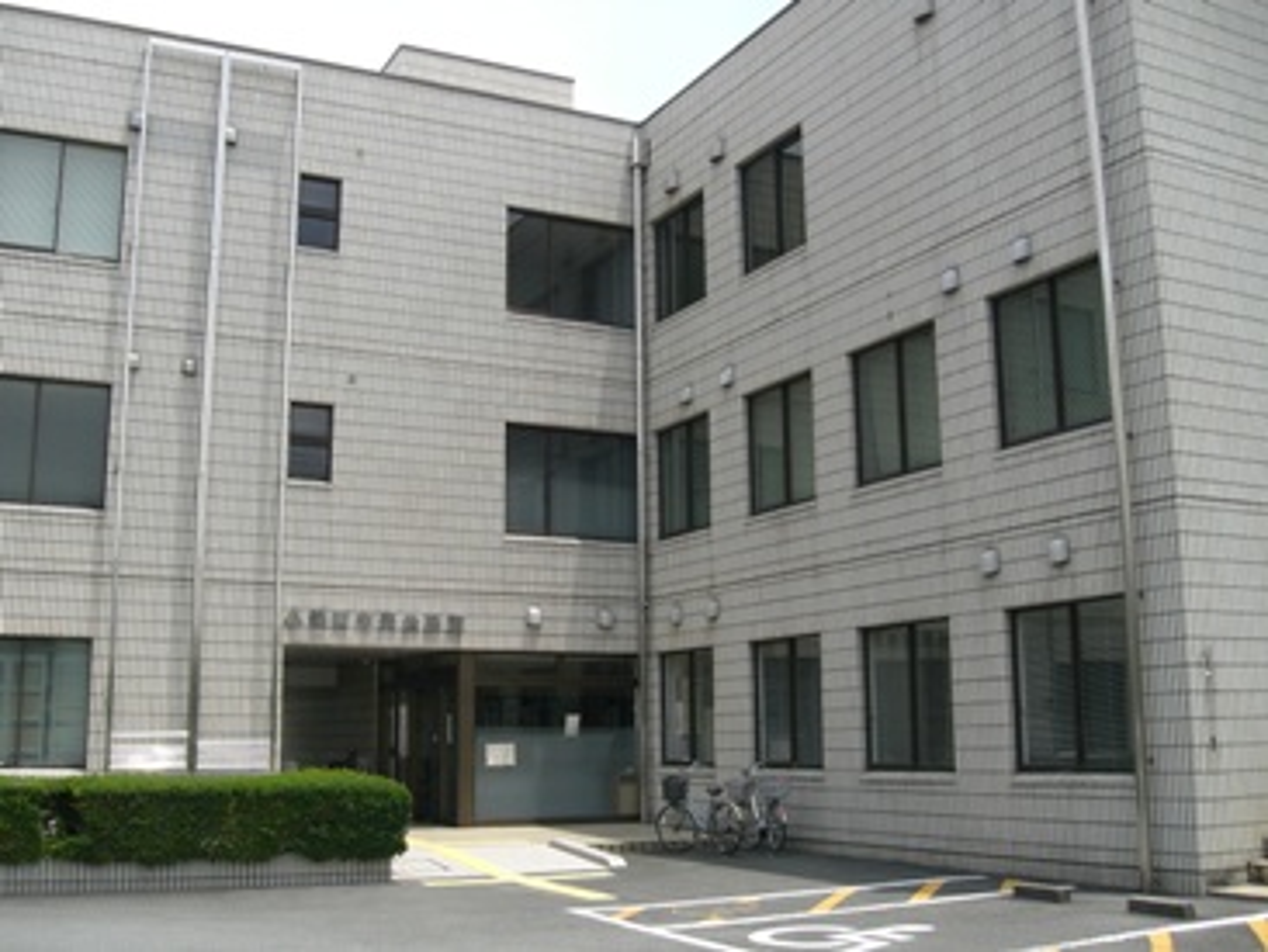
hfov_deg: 48.9
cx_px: 634
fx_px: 1393
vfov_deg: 37.8
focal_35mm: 38
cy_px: 476
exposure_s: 1/1000
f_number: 3.1
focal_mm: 6.3
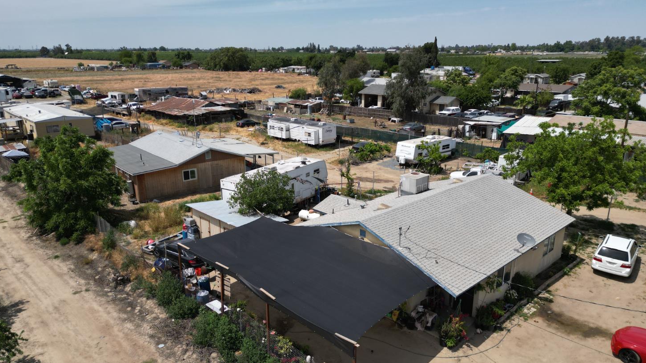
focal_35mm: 27
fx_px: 462
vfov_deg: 42.9
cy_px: 193
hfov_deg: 69.9
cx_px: 320
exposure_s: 1/240
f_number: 1.7
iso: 100
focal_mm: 6.72
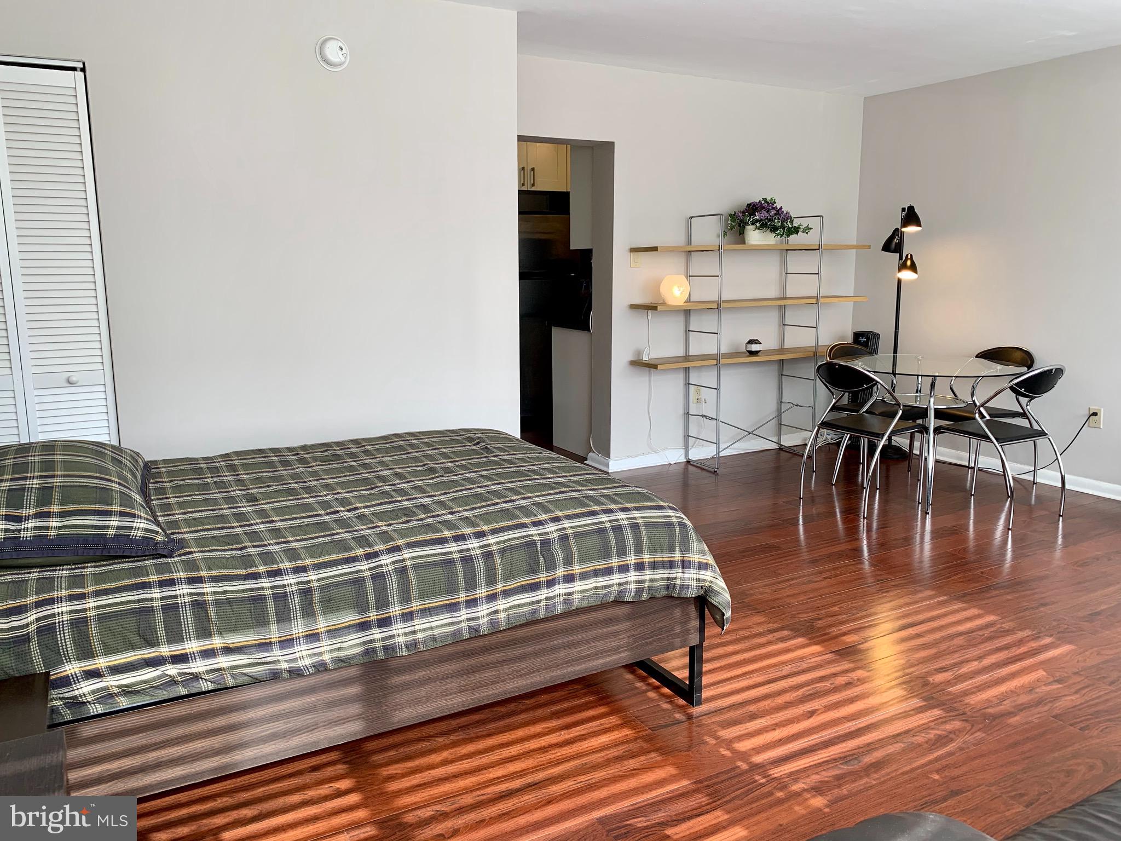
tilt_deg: -11.2
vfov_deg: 53.1
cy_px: 420
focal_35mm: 26
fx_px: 842
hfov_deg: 67.3
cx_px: 560
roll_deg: -0.4
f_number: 1.8
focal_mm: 4.25
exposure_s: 1/121
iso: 50
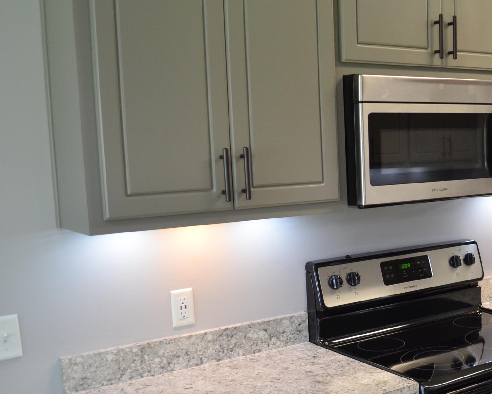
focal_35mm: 49
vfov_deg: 30.7
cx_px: 467
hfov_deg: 35.2
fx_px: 714
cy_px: 241
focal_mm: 18
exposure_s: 1/60
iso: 800
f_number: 4
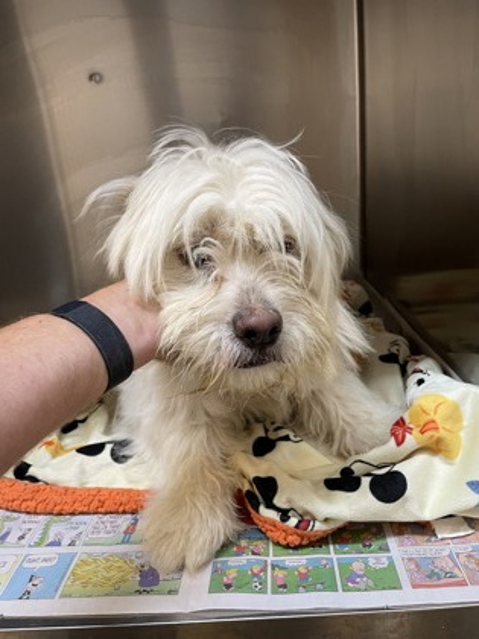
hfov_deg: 53.1
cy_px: 320
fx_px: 480
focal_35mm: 26
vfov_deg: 67.3
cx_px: 240
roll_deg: +4.0
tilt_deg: -18.3
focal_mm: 4.2
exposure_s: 1/60
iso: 125
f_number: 1.6
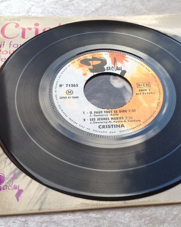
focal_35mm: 46
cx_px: 110
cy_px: 114
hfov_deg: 32.6
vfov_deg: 40.3
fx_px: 308
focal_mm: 4.28
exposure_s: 1/120
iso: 64
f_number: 2.4
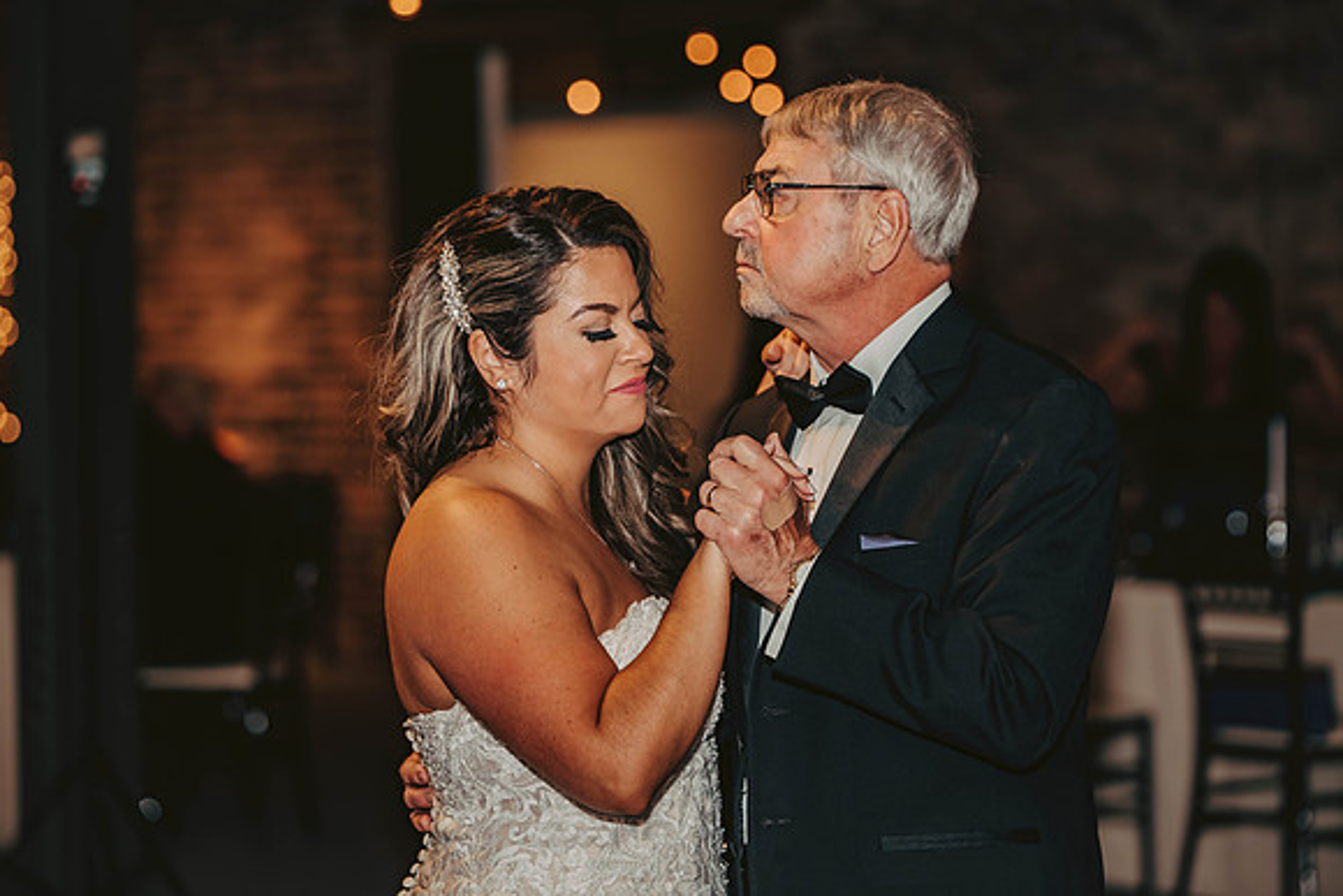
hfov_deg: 17.6
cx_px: 672
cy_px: 448
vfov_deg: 11.8
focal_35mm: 116
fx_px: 4328
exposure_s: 1/80
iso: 500
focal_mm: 116
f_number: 3.2
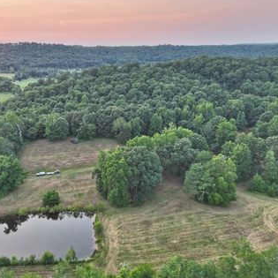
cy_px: 138
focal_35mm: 29
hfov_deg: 55.3
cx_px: 116
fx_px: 263
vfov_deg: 55.6
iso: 140
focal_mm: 6.72
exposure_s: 1/100
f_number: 1.7
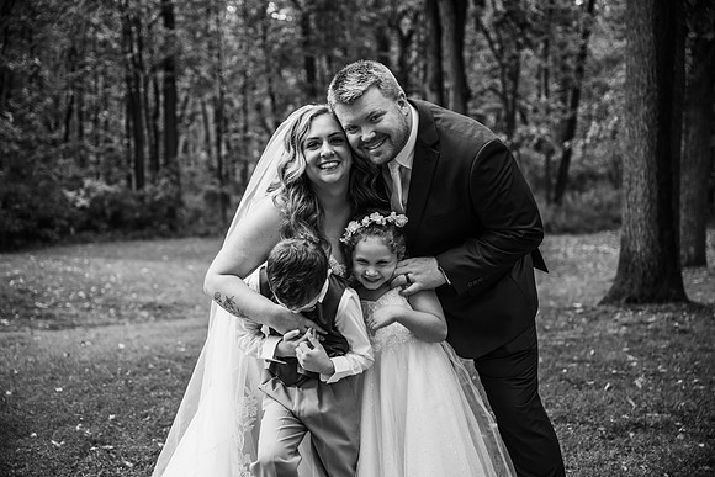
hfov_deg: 41.1
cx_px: 358
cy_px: 238
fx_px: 954
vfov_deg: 28.1
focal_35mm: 48
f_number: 2.8
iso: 200
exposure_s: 1/400
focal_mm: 48
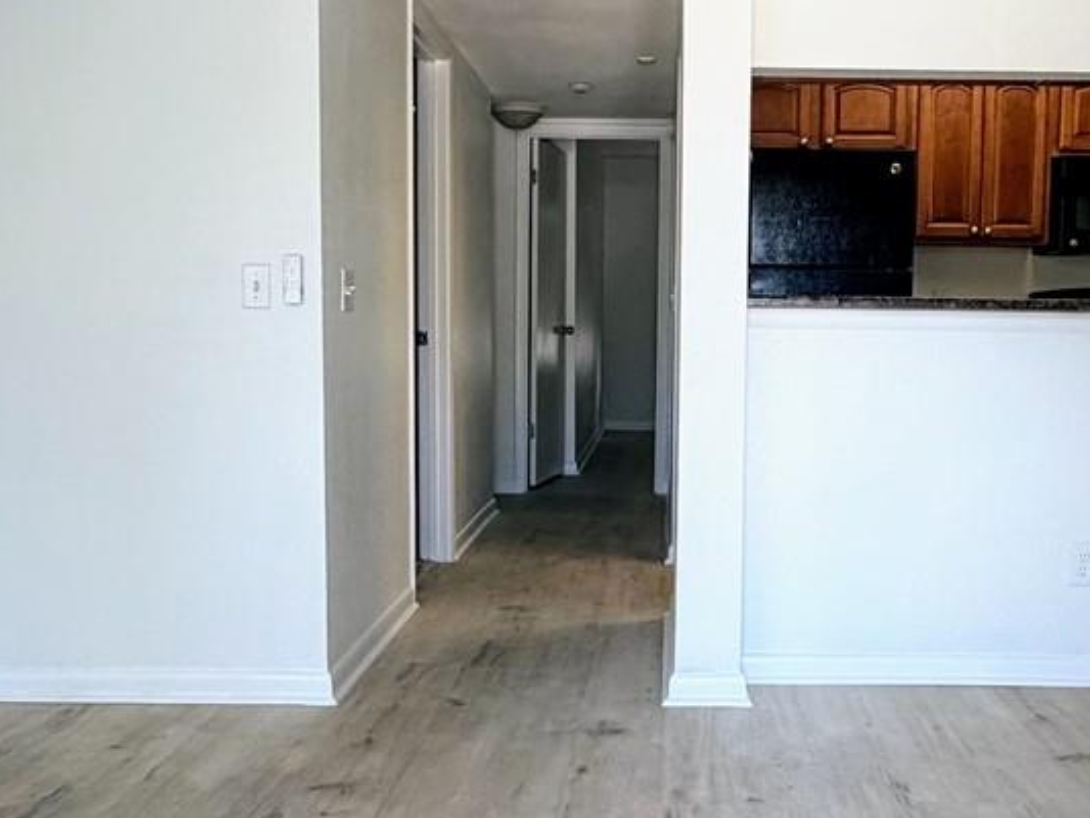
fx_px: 1323
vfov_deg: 34.3
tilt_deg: -4.7
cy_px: 442
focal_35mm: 42
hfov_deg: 44.5
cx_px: 667
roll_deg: +0.3
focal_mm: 2.22
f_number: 2.2
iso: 160
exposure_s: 1/121
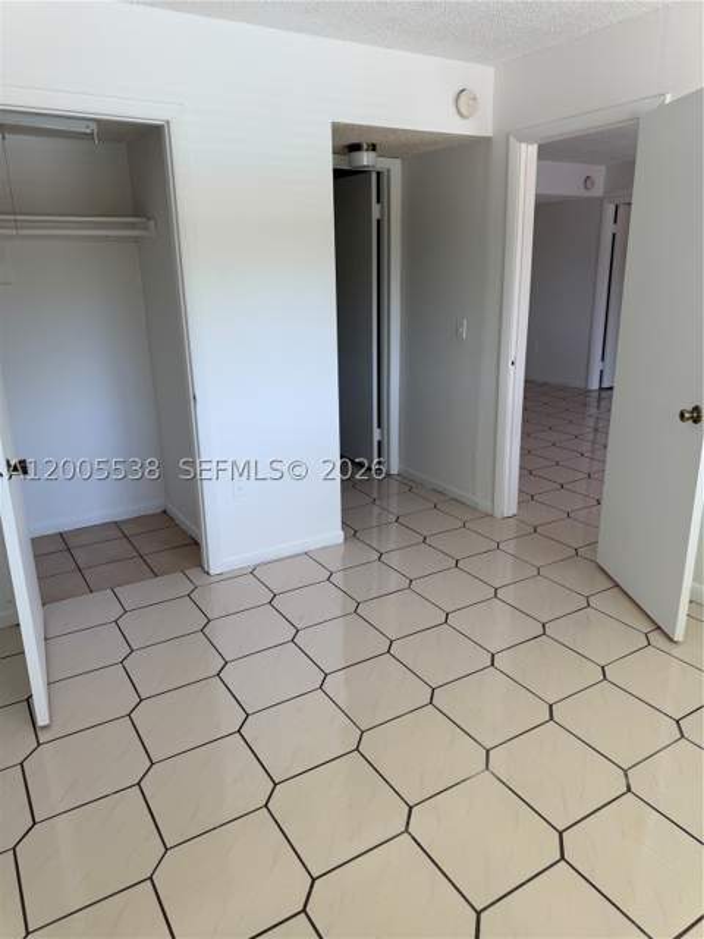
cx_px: 352
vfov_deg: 71.6
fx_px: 651
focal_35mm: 24
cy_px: 470
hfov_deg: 56.8
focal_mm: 6.76
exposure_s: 1/135
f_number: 1.78
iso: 50
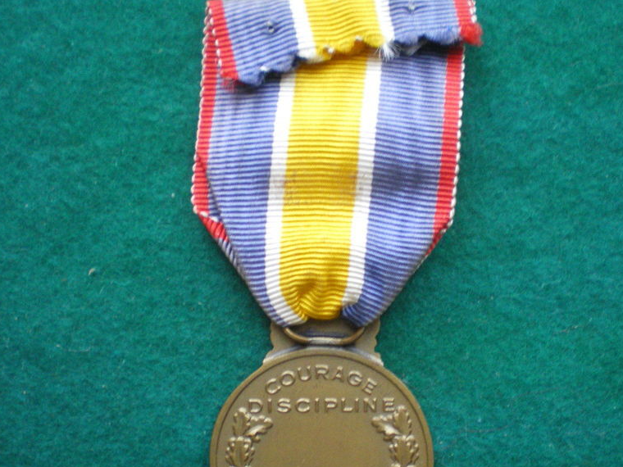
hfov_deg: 38.2
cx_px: 320
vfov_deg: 29.0
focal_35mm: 50
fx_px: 900
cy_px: 300
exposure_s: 1/25
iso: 400
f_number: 3.1
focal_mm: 6.3
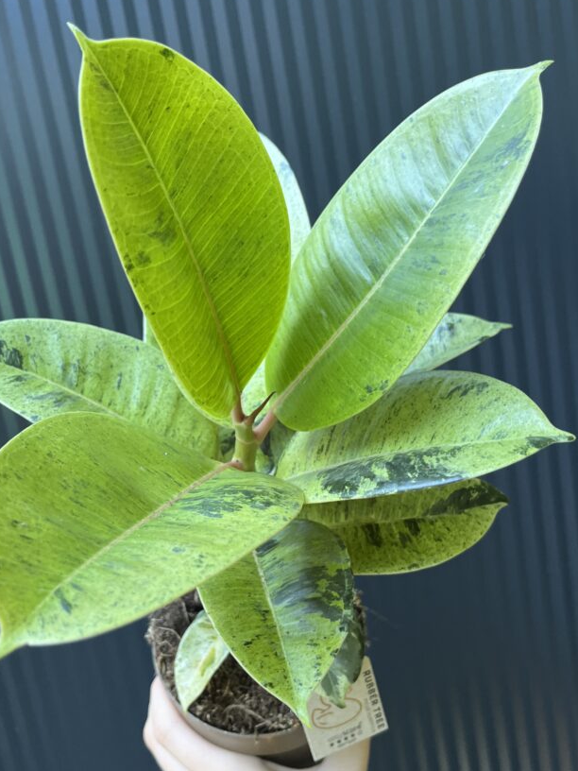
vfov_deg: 53.9
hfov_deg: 41.6
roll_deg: +11.2
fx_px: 757
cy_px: 415
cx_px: 239
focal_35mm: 34
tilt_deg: -10.5
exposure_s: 1/62
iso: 125
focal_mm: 5.1
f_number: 1.6
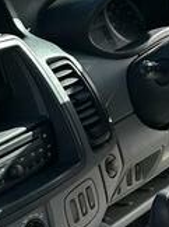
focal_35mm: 133
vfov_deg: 14.4
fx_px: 868
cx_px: 161
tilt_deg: -12.8
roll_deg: -1.0
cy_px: -35
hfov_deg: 11.0
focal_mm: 6.86
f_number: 1.78
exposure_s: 1/1357
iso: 80
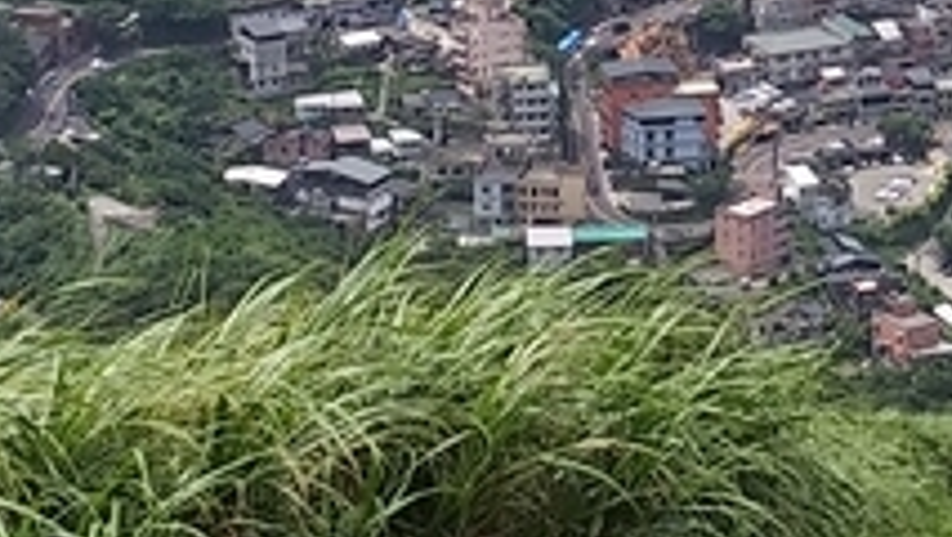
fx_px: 3409
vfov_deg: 8.9
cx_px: 827
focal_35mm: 135
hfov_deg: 15.7
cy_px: -45
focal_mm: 3.81
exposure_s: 1/941
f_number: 2.2
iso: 100
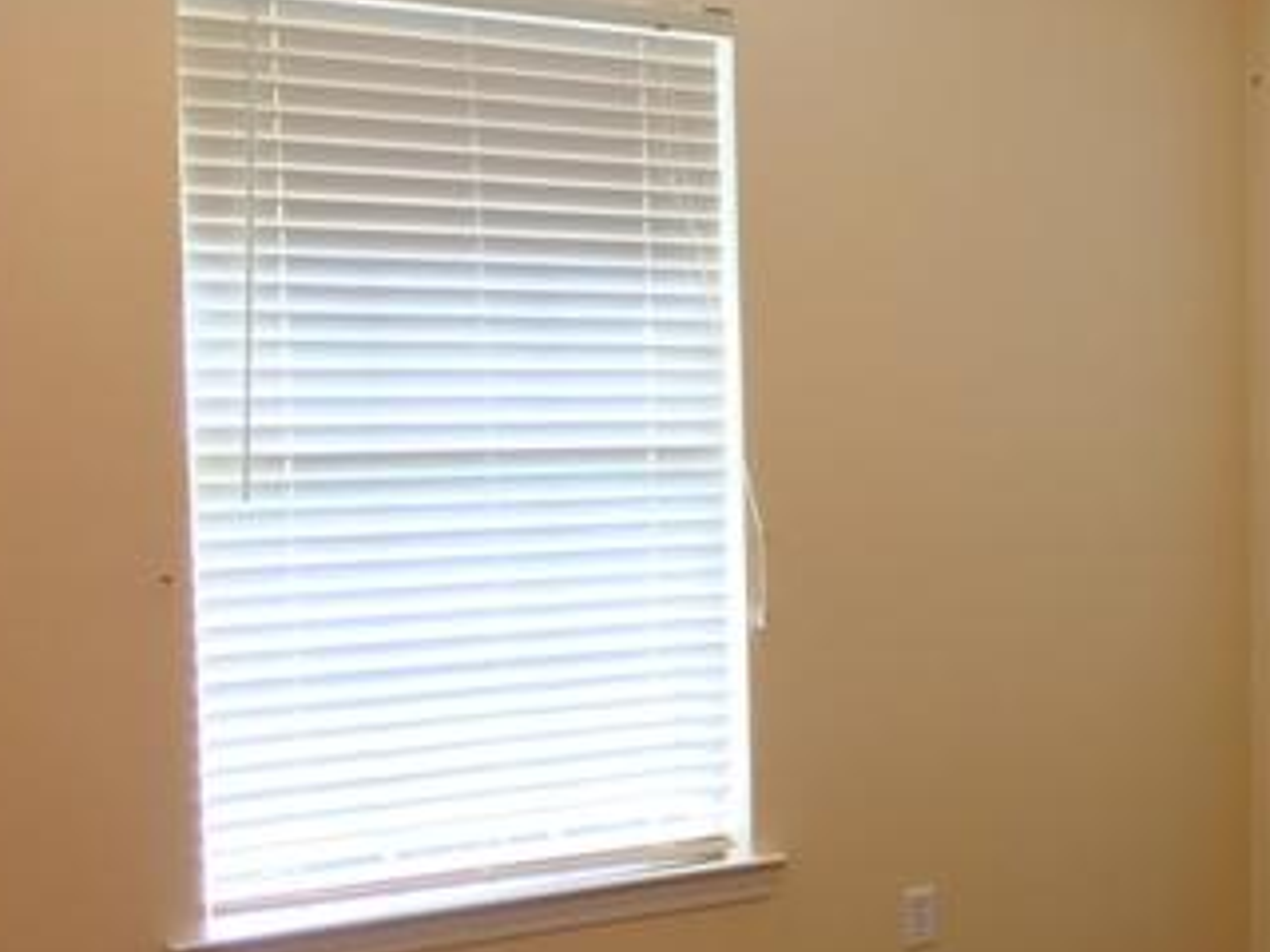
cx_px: 1214
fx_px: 2128
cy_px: 555
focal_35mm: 58
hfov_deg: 31.2
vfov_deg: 25.2
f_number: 2.2
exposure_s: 1/30
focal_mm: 4.15
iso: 32
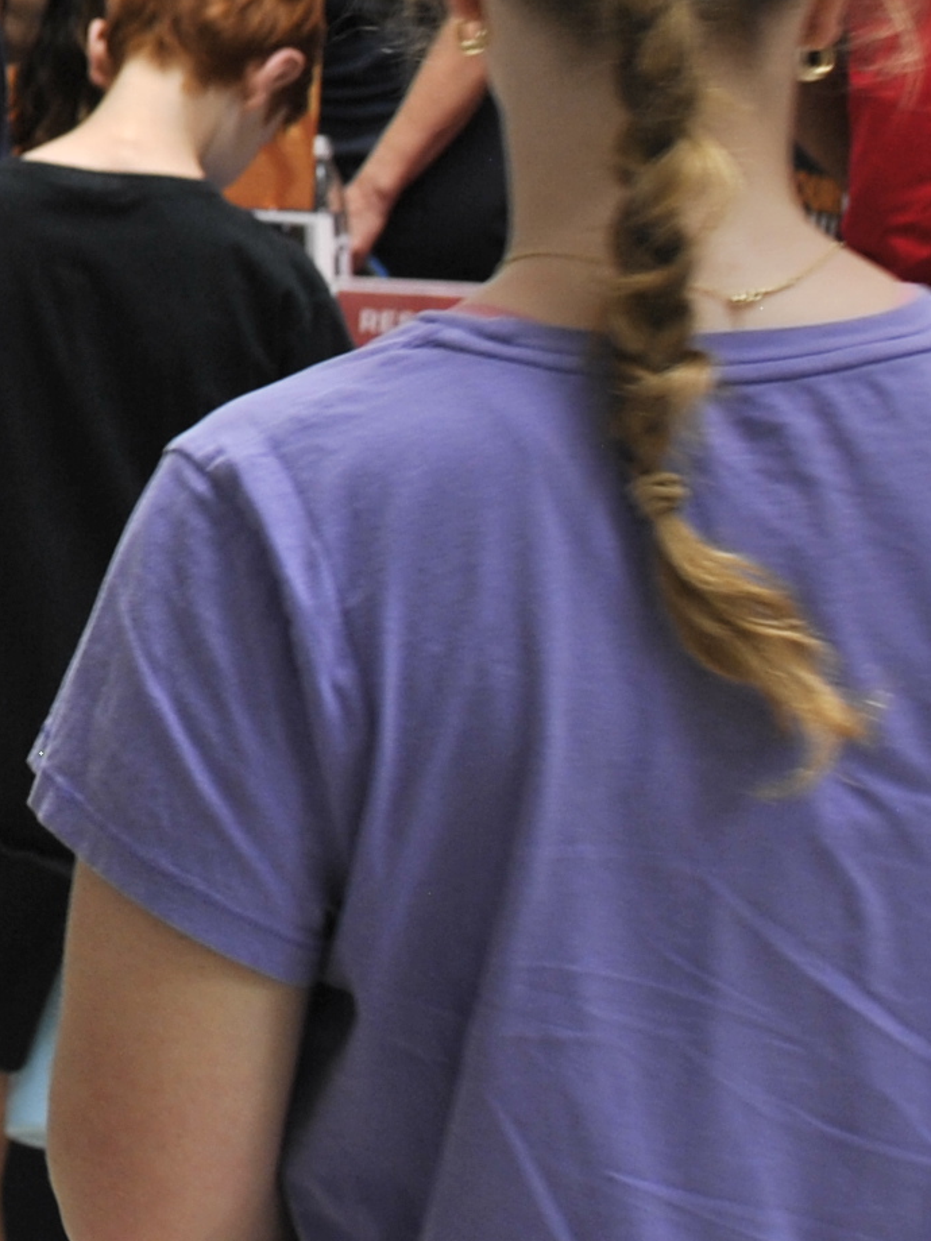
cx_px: -769
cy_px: -260
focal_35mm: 158
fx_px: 5666
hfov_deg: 9.0
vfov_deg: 12.2
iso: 100
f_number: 5
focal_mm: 26
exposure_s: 1/30
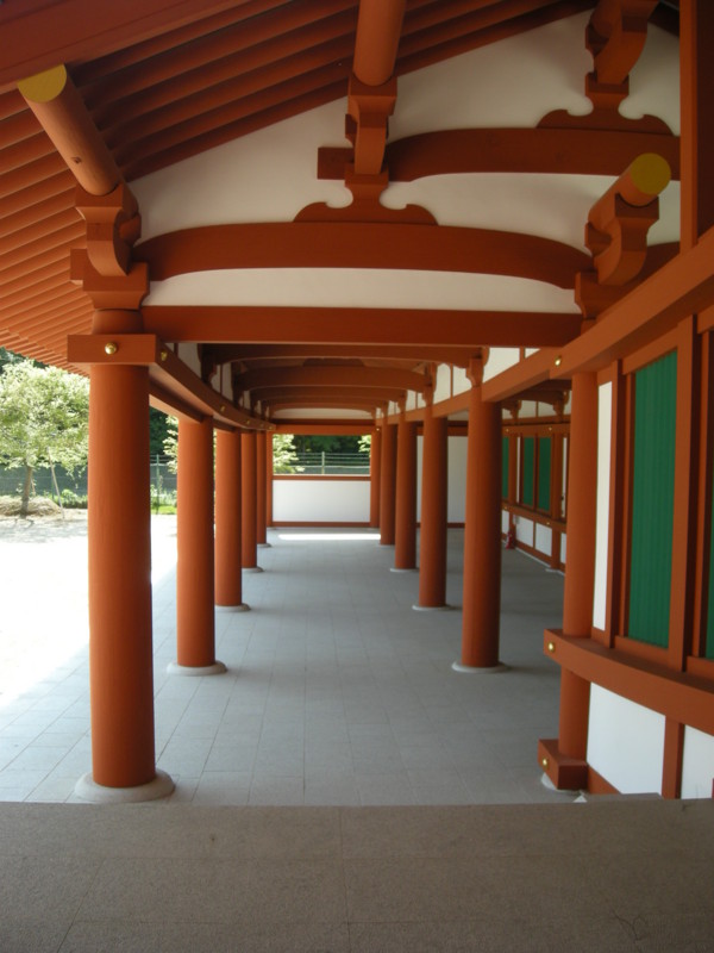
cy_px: 476
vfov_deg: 52.6
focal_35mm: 35
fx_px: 963
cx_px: 357
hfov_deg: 40.7
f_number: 2.8
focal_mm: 5.7
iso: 50
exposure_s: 1/138
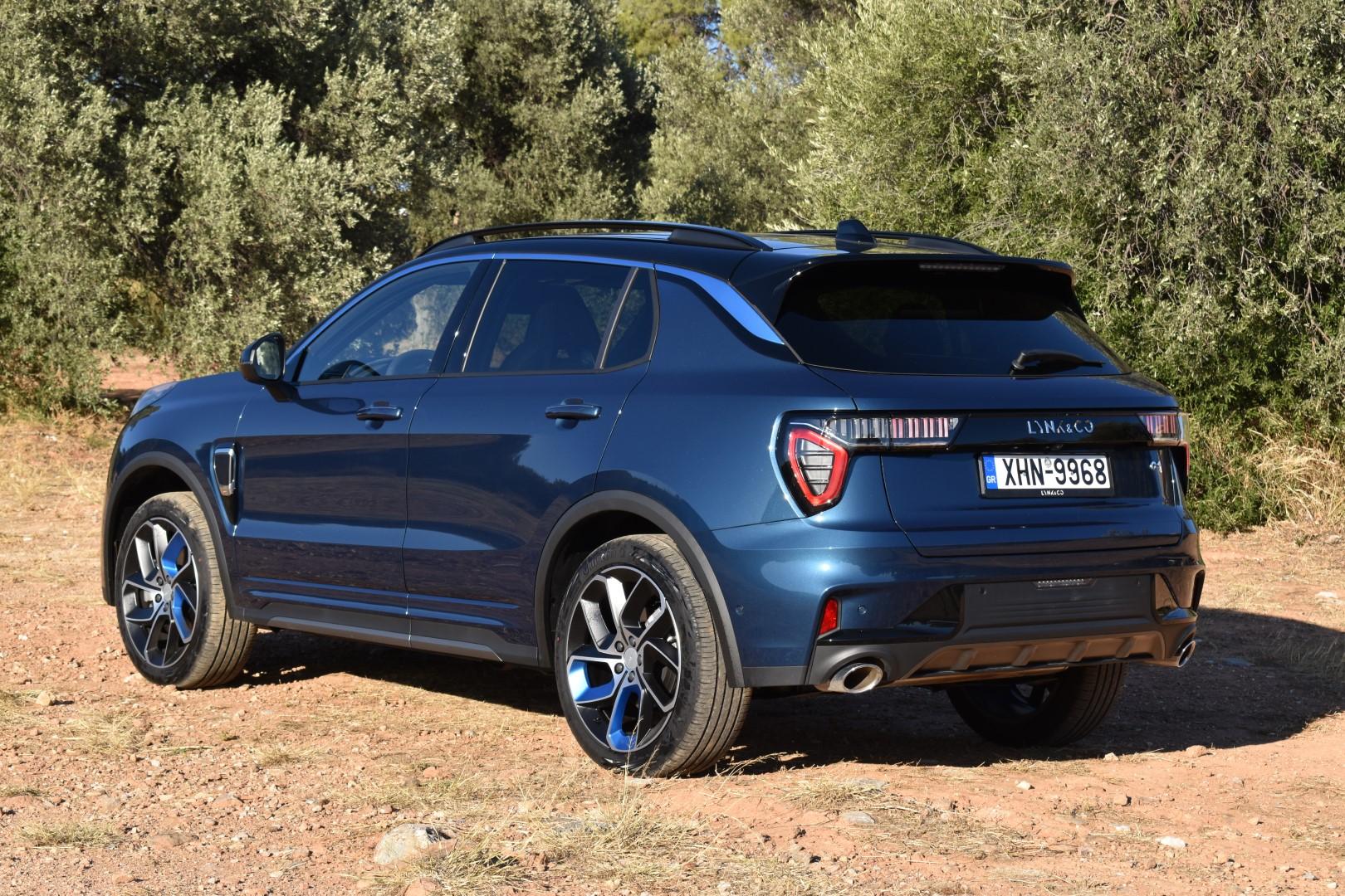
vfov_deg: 16.6
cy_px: 448
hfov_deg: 24.6
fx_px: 3082
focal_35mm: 82
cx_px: 672
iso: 200
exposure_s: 1/320
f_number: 9
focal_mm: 55
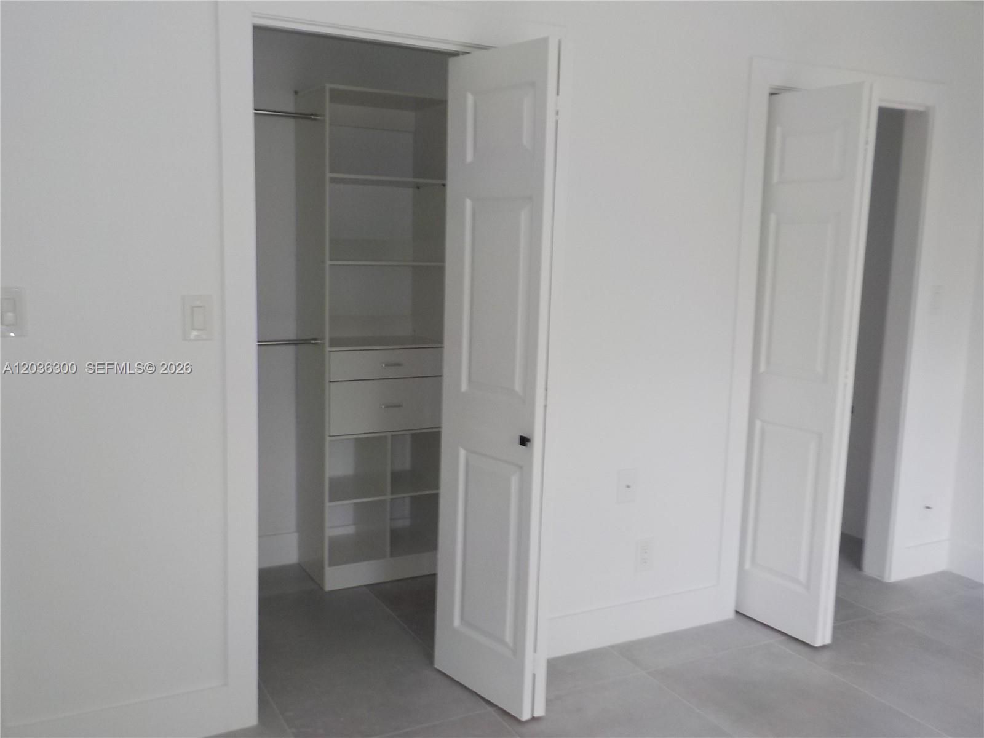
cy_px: 369
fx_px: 853
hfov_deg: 60.0
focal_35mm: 30
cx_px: 492
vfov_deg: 46.8
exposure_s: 1/40
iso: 125
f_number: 3.3
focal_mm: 4.1
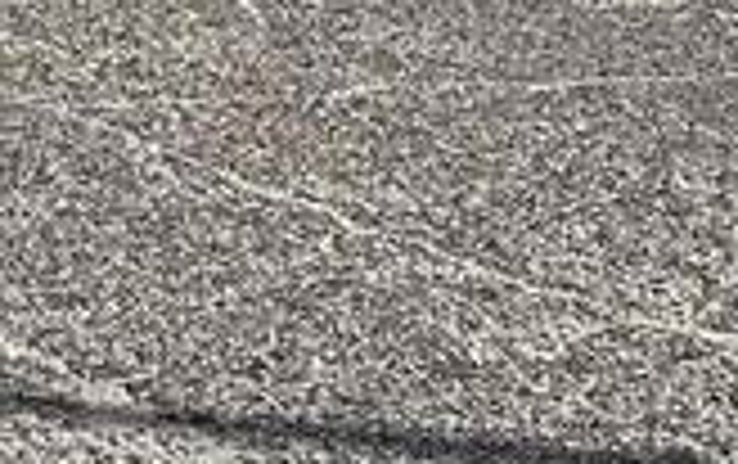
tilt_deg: +2.1
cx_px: -1692
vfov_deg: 5.7
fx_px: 4330
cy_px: -960
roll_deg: -1.3
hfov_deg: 8.0
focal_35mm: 215
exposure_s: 1/6211
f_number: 1.5
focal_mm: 5.7
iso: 50
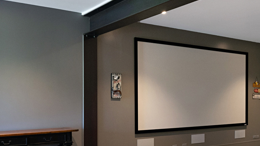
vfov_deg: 25.8
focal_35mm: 46
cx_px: 202
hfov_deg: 42.8
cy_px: 104
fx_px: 317
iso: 1250
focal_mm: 16
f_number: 9
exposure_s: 1/10
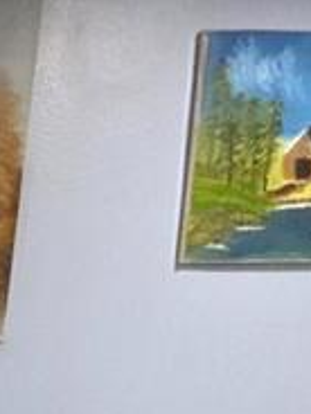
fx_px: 1797
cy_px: 1127
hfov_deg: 8.4
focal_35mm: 150
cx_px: -613
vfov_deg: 10.5
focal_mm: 6.3
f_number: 1.7
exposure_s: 1/120
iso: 640
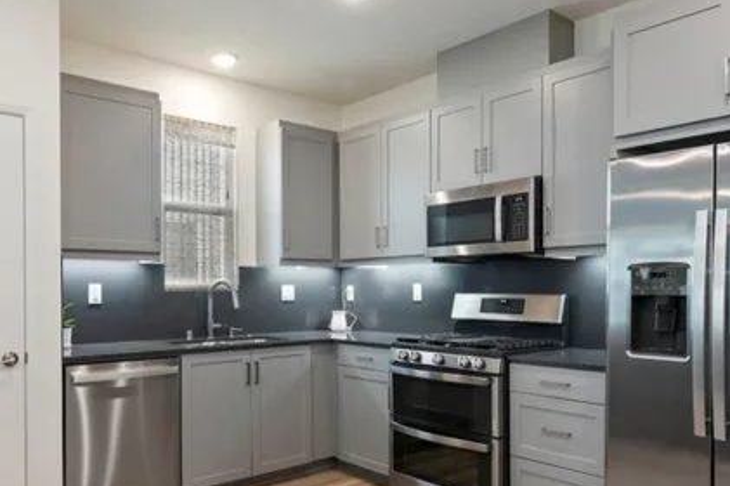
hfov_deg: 65.4
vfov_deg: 46.1
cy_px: 285
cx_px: 328
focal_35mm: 28
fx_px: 567
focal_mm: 14
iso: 500
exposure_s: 1/4
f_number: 10
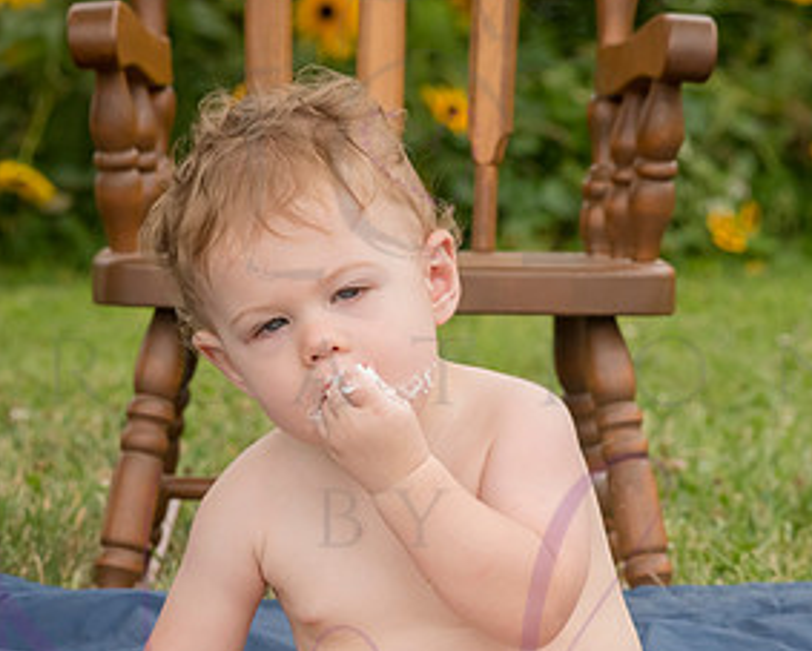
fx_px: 6110
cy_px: 512
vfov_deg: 6.1
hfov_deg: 7.6
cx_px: 436
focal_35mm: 254
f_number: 10
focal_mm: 120
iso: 500
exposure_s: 1/320
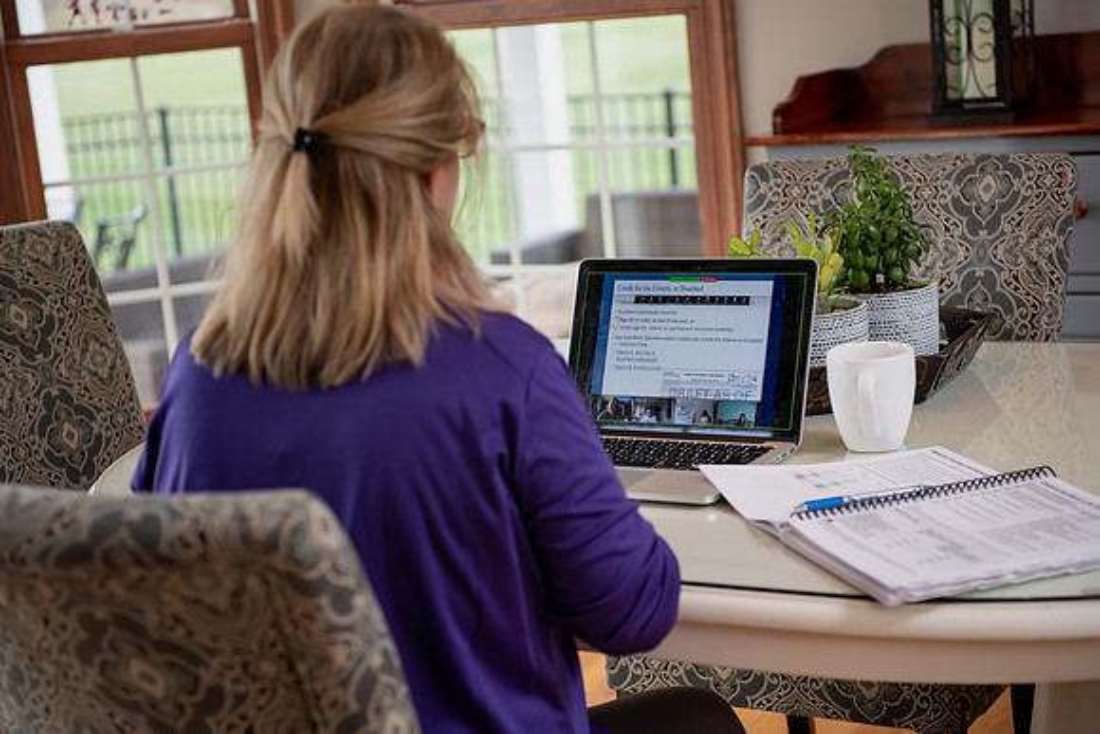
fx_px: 2017
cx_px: 550
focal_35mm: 66
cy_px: 367
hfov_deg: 30.5
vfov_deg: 20.6
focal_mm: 66
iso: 400
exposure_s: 1/200
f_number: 3.5
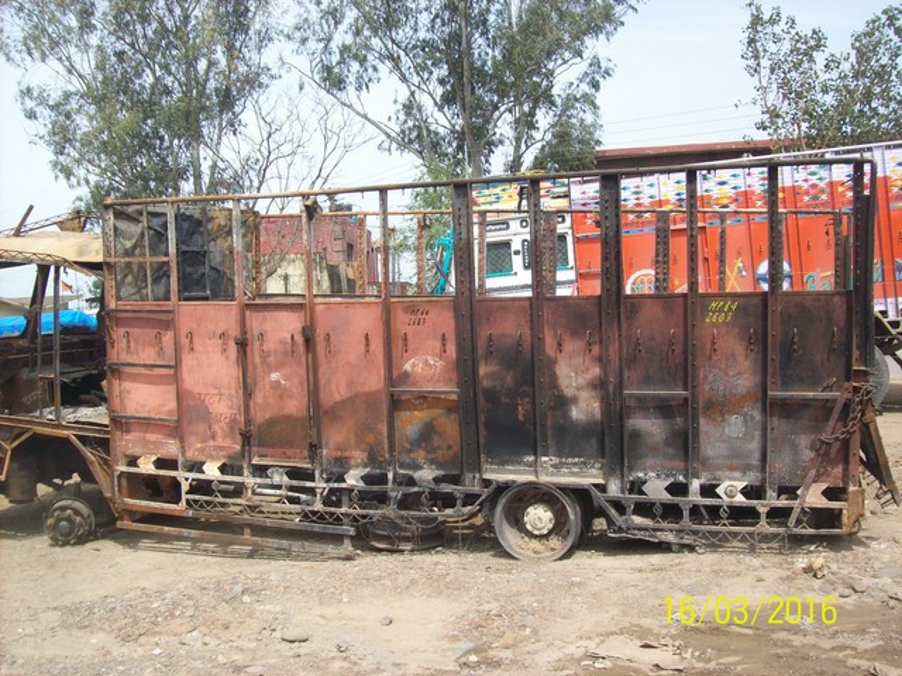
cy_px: 338
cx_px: 451
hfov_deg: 51.4
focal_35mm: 36
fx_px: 938
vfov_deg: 39.7
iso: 80
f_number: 4.8
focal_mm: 6
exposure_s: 1/270
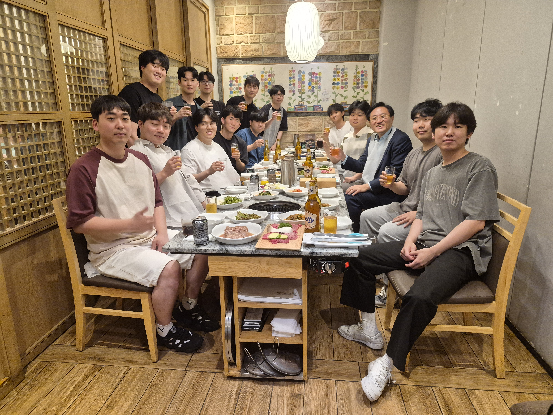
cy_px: 208
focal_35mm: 23
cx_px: 276
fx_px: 367
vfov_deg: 58.9
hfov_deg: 73.9
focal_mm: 5.4
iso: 640
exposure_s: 1/120
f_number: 1.8
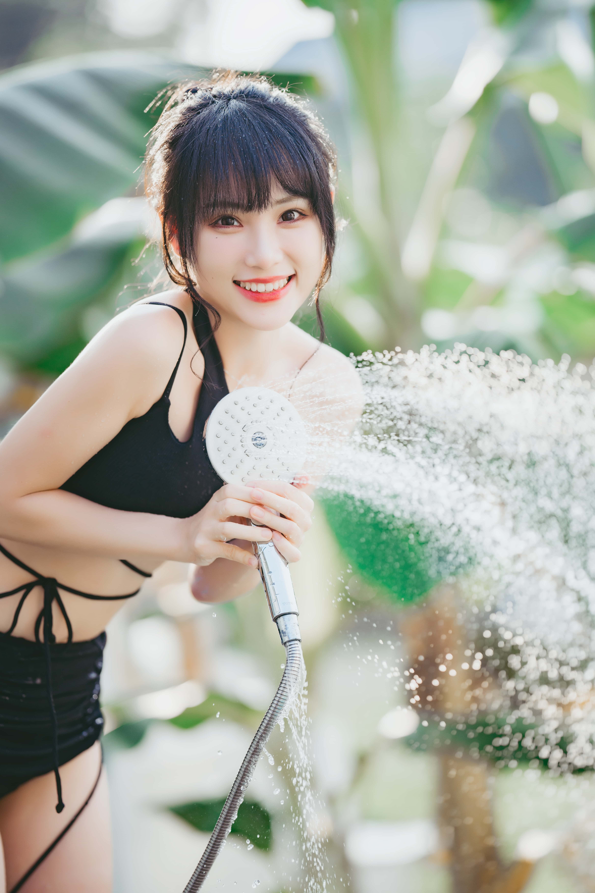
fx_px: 3347
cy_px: 446
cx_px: 298
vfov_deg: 15.2
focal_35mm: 135
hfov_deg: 10.2
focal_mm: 135
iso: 100
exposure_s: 1/1250
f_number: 1.8
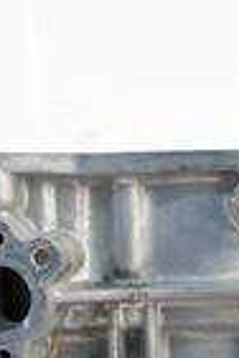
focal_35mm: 92
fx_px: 916
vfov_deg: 21.3
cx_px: 295
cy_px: 371
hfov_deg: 14.4
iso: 1000
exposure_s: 1/60
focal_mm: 13
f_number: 3.5
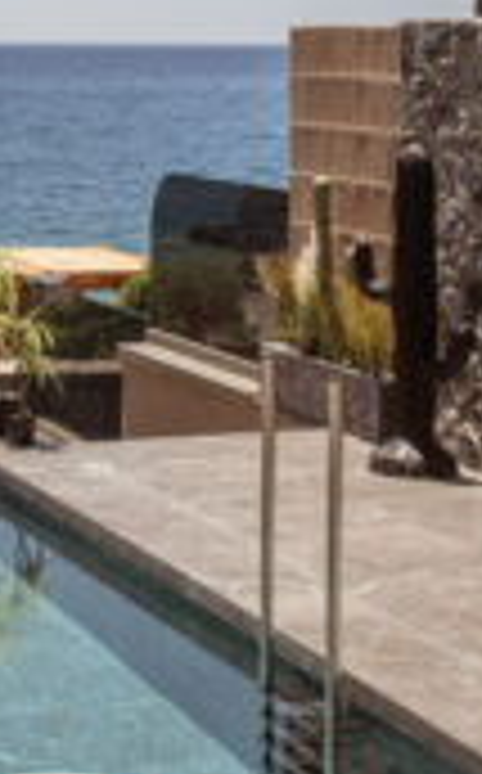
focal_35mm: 114
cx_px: -63
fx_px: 2404
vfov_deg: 18.2
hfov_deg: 11.3
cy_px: 162
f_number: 9
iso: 100
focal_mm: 32
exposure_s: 1/160
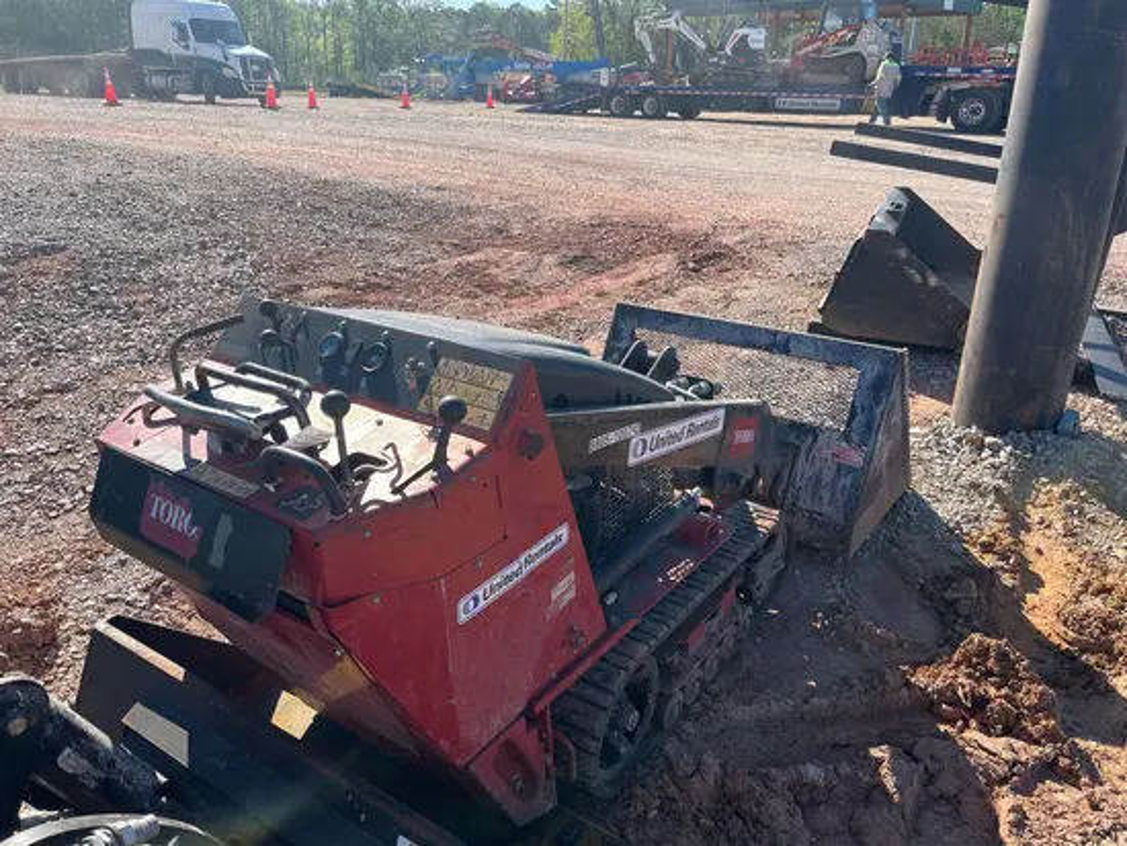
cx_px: 564
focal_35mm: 26
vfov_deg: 53.1
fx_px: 847
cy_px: 423
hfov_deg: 67.3
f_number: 1.6
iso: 50
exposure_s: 1/1672
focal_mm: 5.1
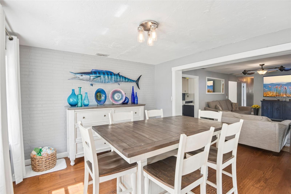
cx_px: 146
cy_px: 97
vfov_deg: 73.7
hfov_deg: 96.7
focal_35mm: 16
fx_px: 129
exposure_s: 1/30
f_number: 8
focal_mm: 16
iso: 400
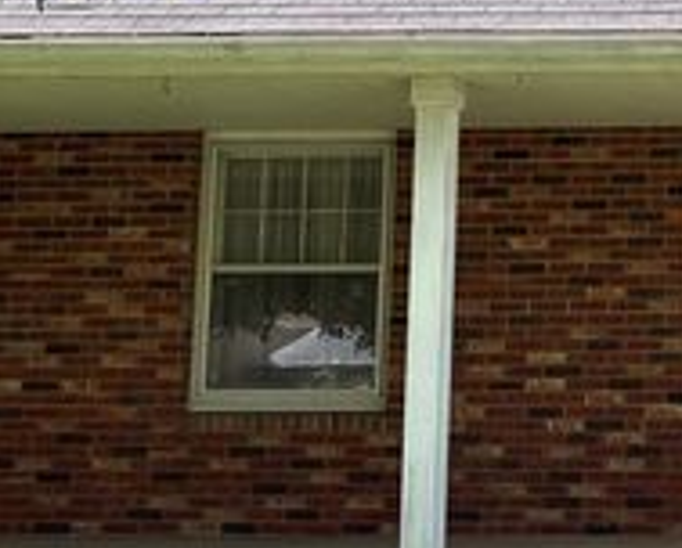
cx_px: 779
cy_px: 160
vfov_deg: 22.7
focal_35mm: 67
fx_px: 1355
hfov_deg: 25.8
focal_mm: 5.96
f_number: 1.6
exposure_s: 1/1099
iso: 64
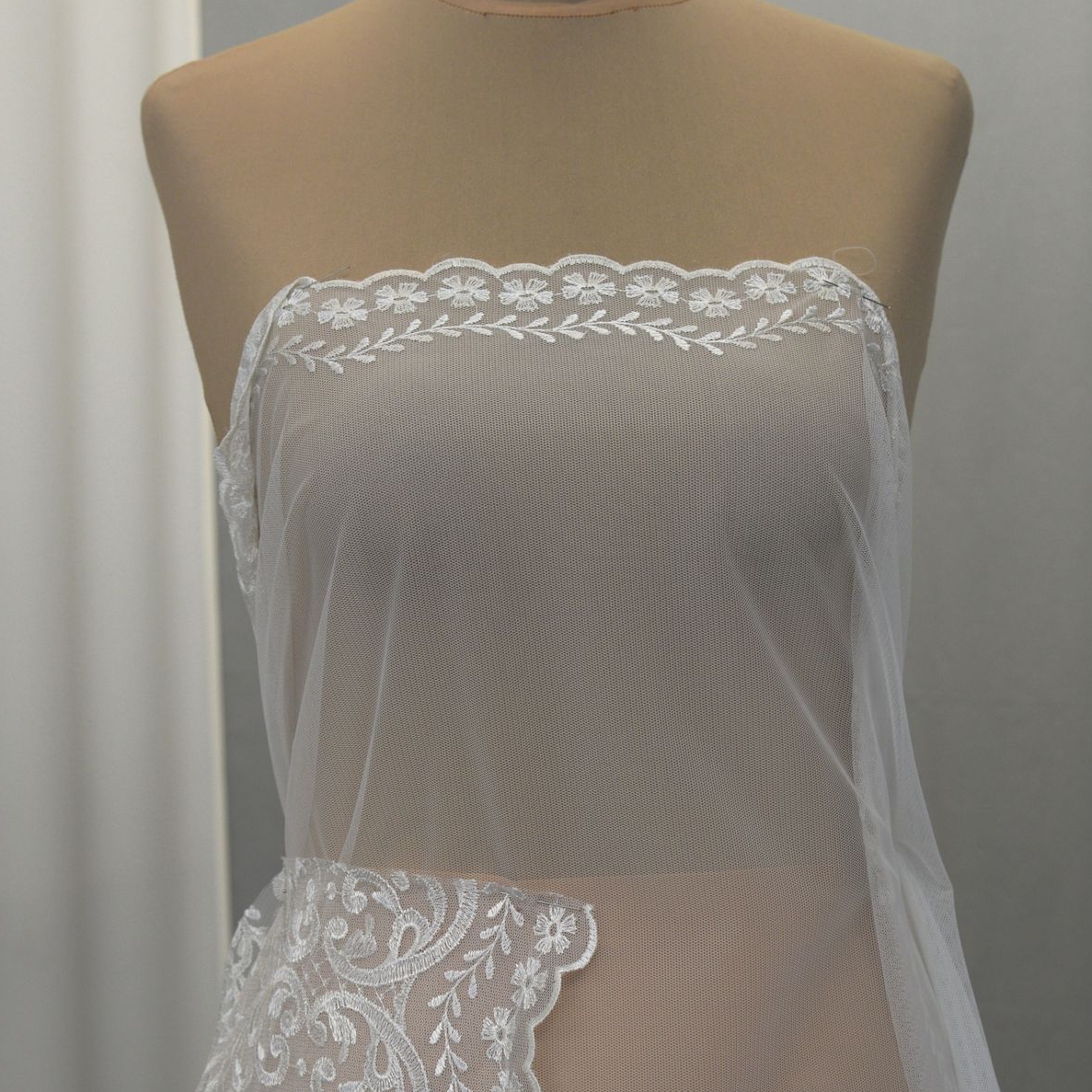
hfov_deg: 25.5
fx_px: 2414
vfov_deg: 25.5
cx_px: 546
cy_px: 605
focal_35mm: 68
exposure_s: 1/100
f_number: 5
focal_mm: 35
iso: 400
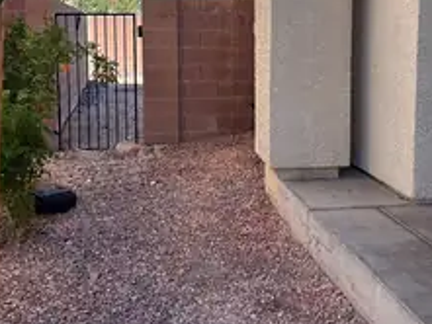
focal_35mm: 47
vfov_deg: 30.4
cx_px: 215
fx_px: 587
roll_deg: +0.7
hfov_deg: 40.4
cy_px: 84
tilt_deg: -4.8
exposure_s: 1/982
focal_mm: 5.7
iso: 50
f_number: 1.5
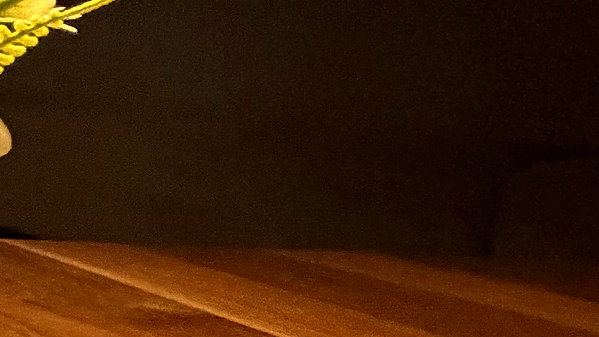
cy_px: 19
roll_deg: +1.1
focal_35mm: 88
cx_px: -954
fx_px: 1398
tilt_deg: +0.8
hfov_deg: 13.7
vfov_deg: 13.6
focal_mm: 2.22
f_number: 2.2
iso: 640
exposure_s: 1/50
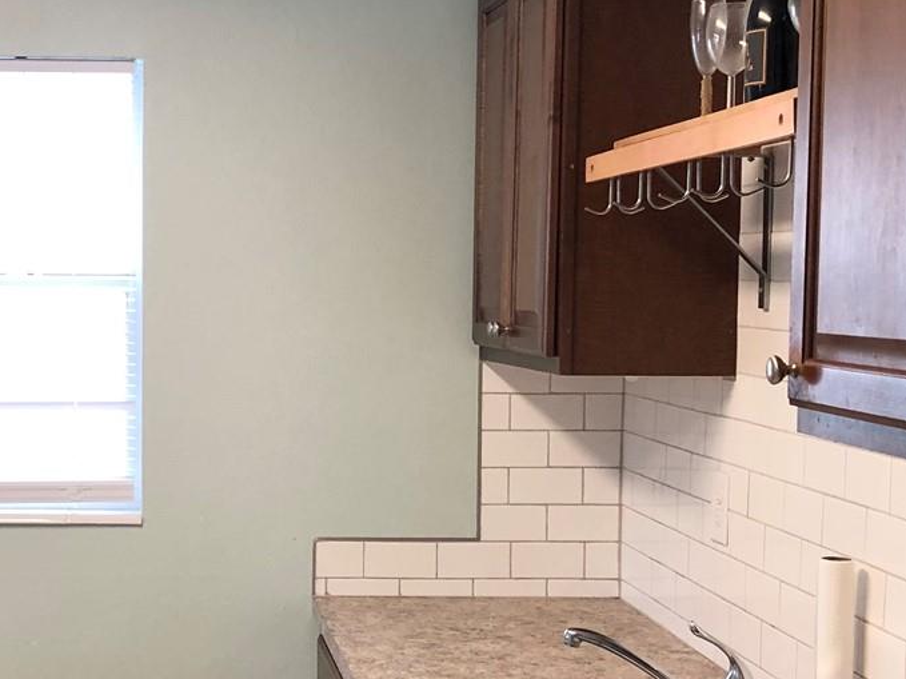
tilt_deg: -4.7
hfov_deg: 28.8
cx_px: 189
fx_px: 1727
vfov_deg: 22.2
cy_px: 412
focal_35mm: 66
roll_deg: +0.2
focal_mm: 3.99
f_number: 1.8
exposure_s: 1/30
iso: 25
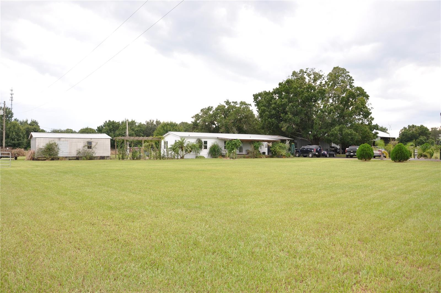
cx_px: 220
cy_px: 146
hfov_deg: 67.5
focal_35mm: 27
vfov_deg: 47.8
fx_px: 330
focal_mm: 18
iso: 200
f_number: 8
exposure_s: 1/200
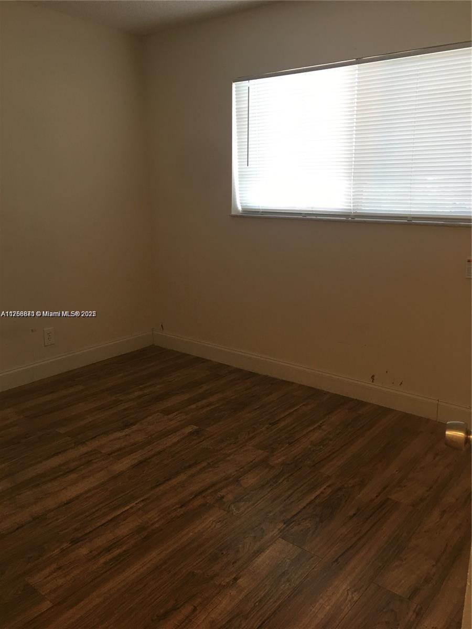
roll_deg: +0.7
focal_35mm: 29
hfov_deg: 48.2
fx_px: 527
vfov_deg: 61.7
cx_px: 236
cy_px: 314
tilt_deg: -11.4
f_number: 2.2
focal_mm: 4.15
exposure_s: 1/15
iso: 32
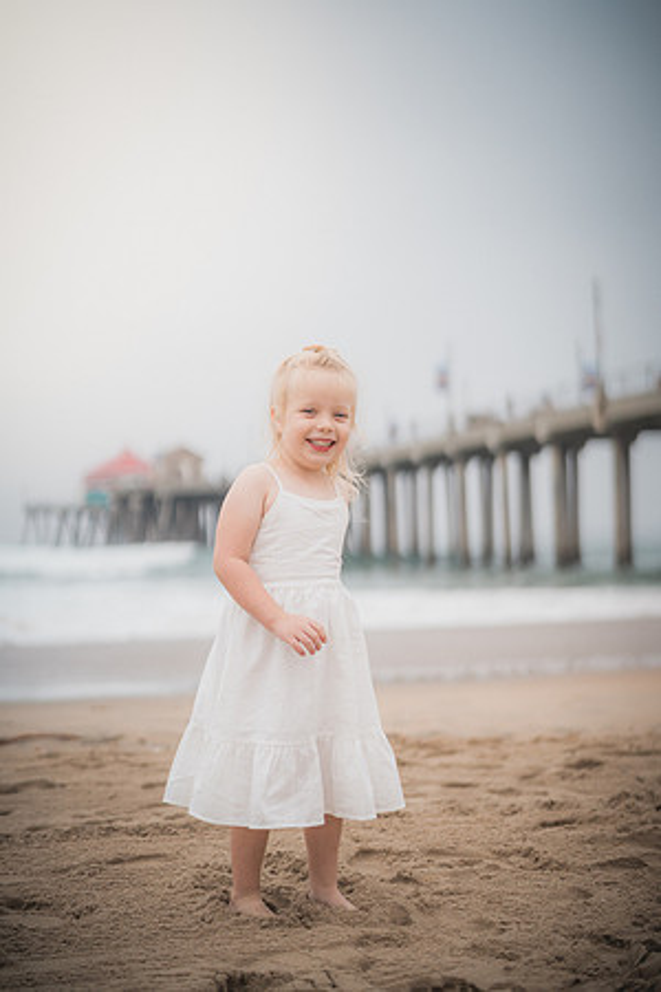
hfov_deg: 27.0
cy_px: 496
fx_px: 1377
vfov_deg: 39.6
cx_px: 330
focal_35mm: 50
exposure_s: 1/4000
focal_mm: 50
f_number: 1.4
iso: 160
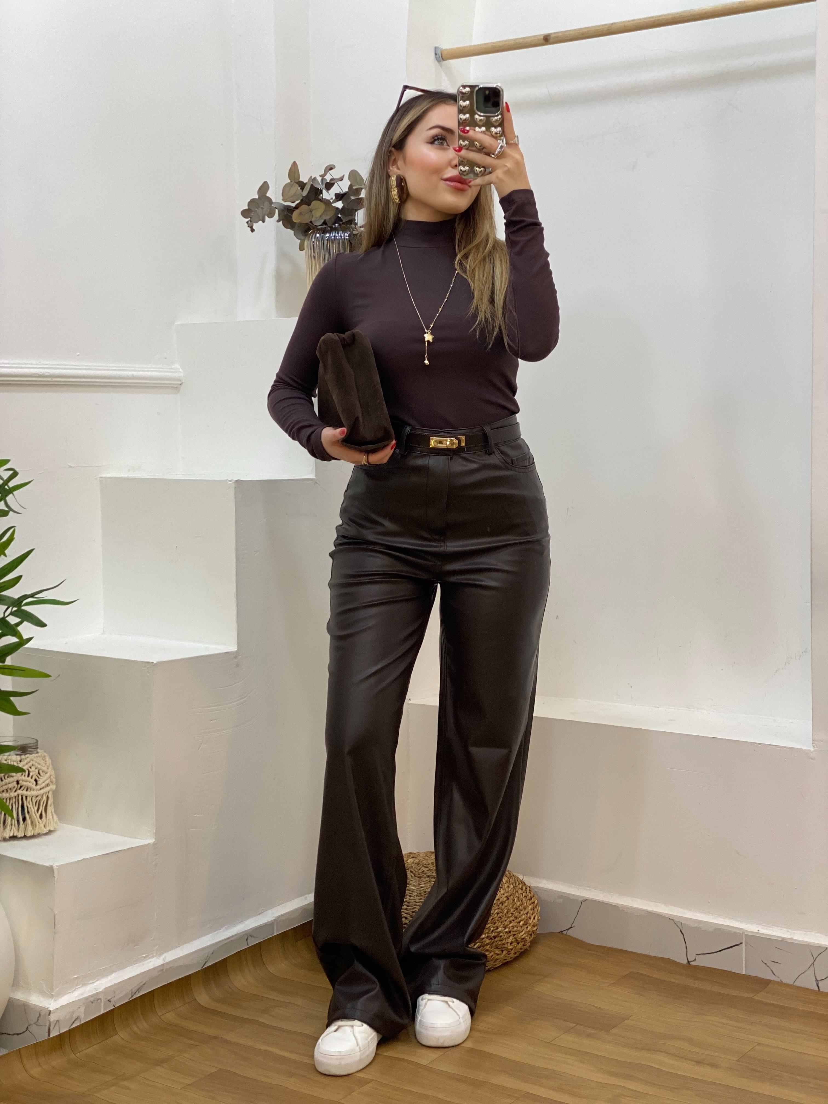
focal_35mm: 52
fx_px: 1658
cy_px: 552
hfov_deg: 28.0
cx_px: 414
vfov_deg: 36.8
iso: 100
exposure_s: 1/100
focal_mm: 6
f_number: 2
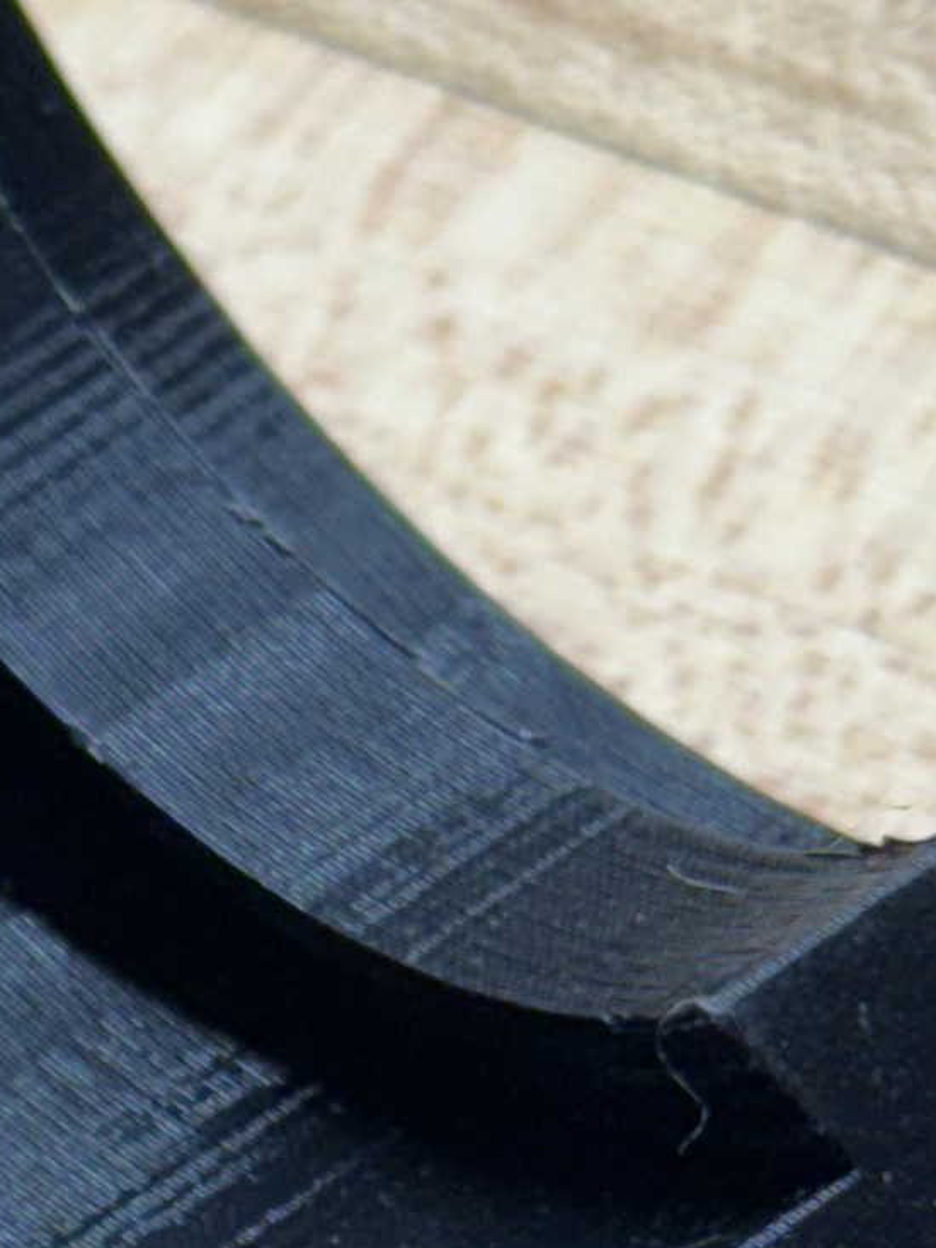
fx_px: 9515
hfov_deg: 5.6
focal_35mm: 264
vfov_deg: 7.4
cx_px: -381
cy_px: 1798
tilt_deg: -49.8
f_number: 1.78
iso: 50
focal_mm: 6.76
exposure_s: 1/193
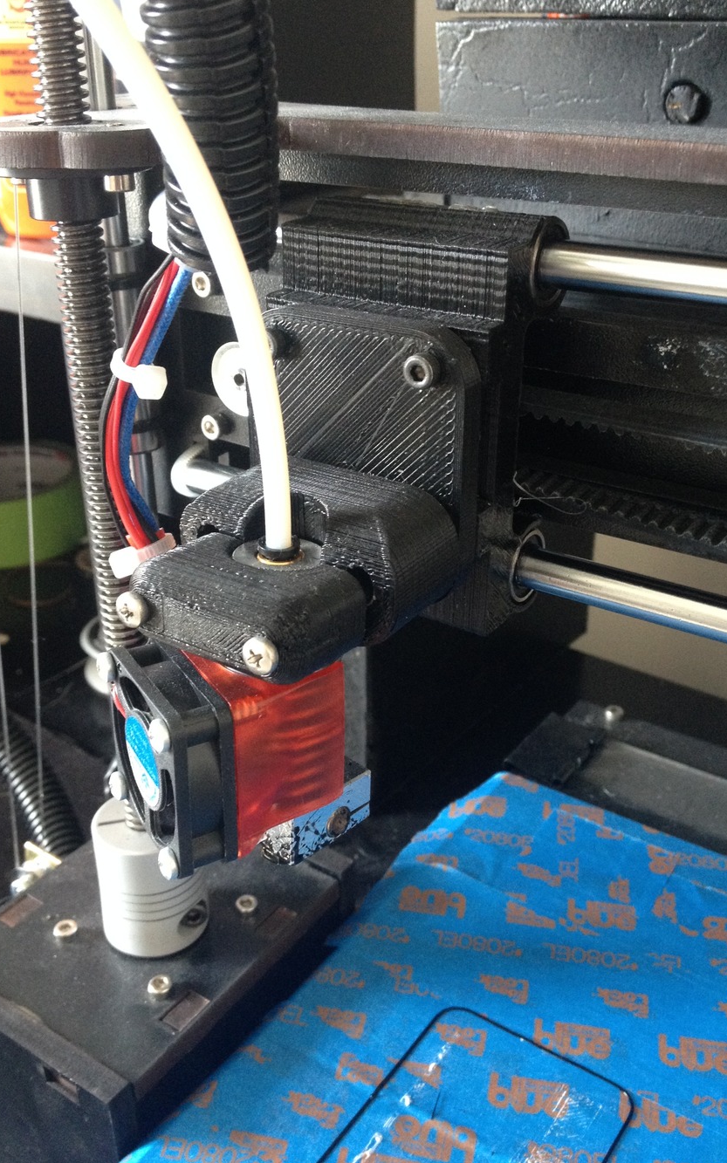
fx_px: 1205
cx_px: 341
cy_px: 582
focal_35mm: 38
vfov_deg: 51.5
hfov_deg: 33.6
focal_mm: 4.28
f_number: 2.4
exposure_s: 1/20
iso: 200
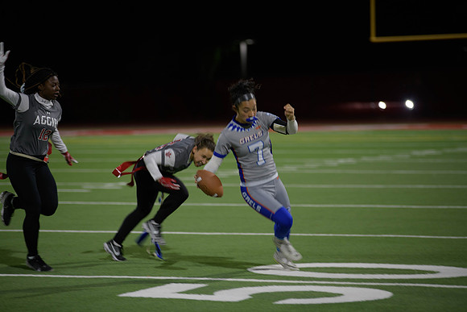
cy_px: 156
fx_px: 2141
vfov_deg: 8.3
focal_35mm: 165
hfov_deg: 12.4
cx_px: 234
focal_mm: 165
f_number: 2.8
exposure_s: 1/200
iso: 560
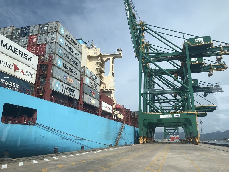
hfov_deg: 63.4
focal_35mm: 28
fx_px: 185
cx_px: 114
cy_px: 86
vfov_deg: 49.7
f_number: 1.8
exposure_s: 1/638
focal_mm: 3.99
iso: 20
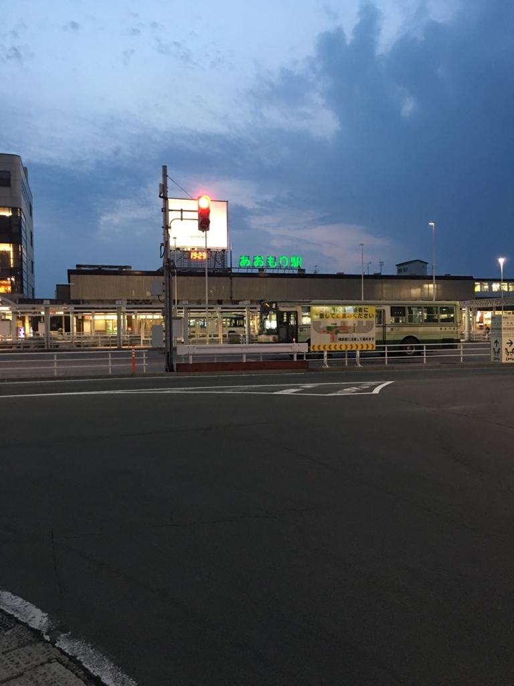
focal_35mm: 29
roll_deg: +1.0
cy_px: 343
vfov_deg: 61.7
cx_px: 257
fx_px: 574
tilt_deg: -0.6
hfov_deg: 48.2
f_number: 2.2
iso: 80
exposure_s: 1/10
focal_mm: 4.15
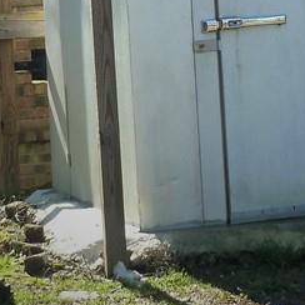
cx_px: 340
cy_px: -136
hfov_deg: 7.9
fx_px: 2183
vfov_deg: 7.9
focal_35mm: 219
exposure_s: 1/200
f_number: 3.9
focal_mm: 9.7
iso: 125
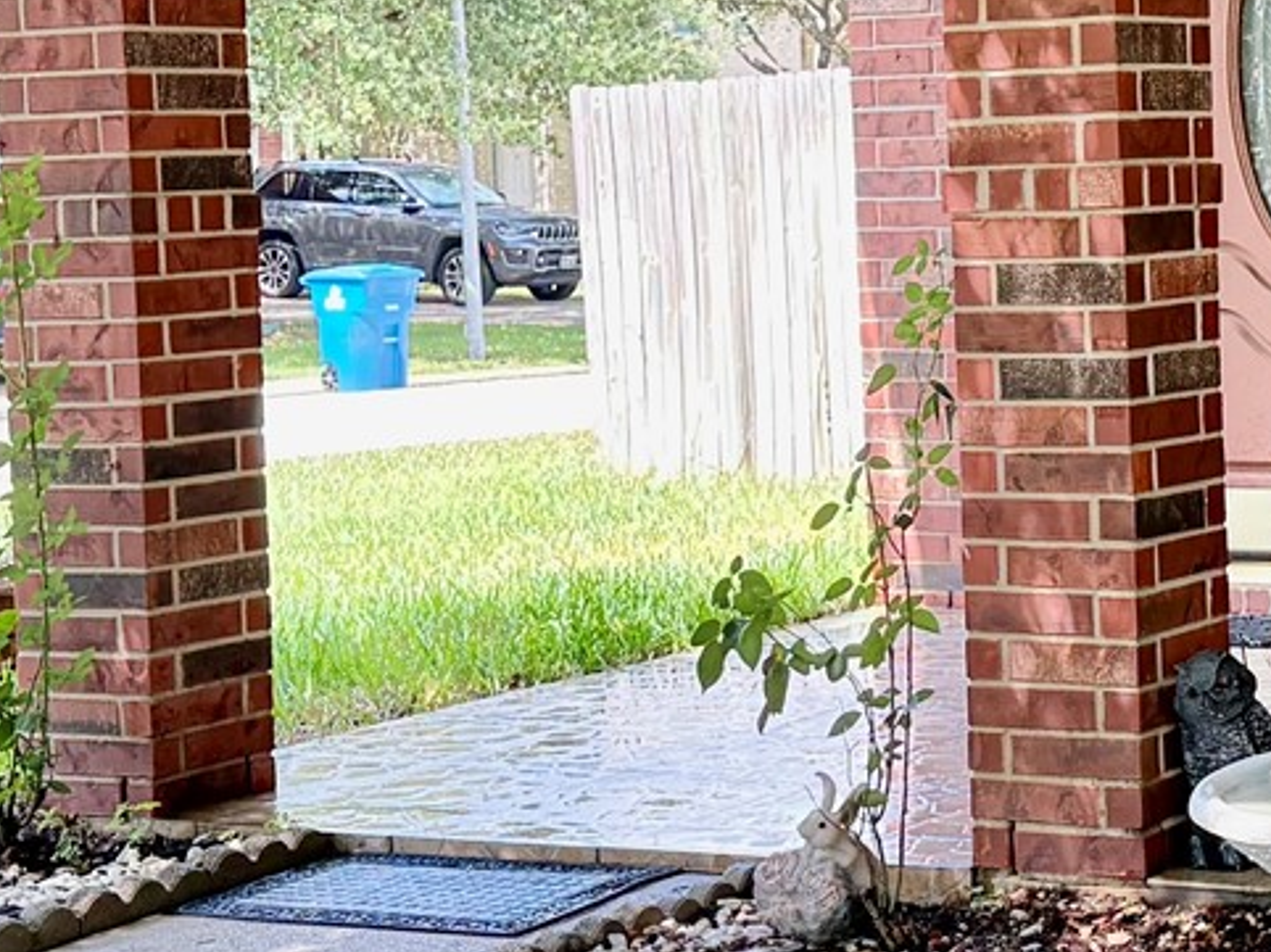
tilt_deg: -1.7
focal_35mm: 102
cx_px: 1226
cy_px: 324
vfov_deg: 14.5
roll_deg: +1.7
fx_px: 3743
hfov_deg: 18.8
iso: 100
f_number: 1.78
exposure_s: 1/142
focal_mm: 6.76
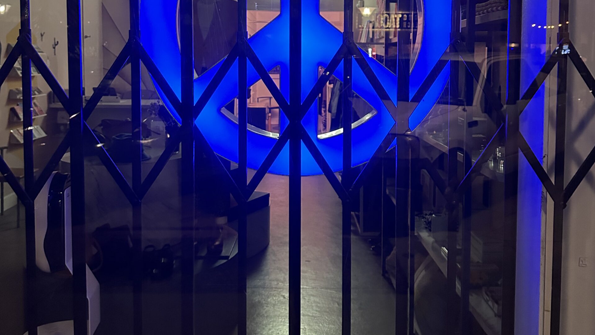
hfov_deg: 56.6
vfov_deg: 33.1
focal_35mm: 35
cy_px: 87
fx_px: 552
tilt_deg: -3.8
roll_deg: -0.3
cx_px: 298
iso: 800
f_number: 1.78
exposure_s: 1/40
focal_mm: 6.86
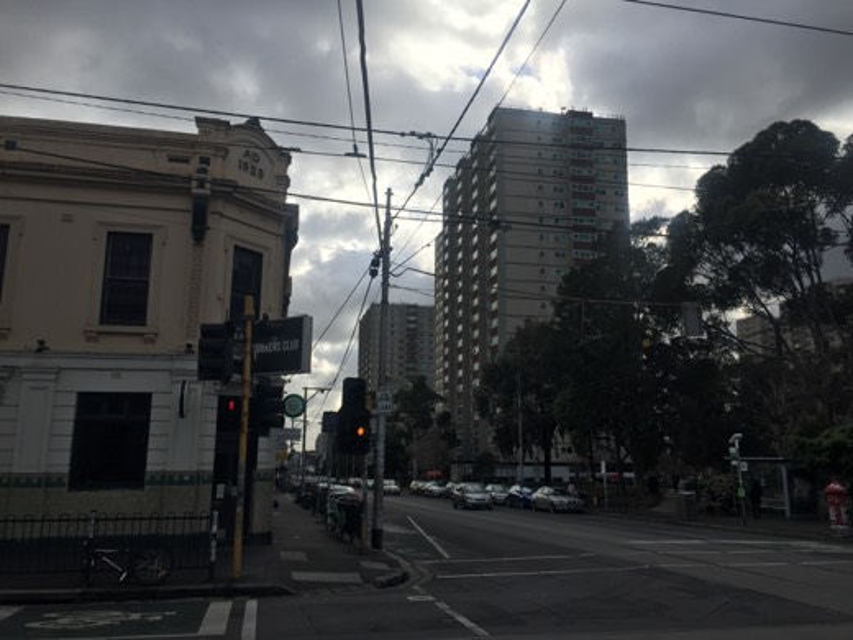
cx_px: 426
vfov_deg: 48.2
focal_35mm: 29
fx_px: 715
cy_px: 320
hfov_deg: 61.7
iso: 32
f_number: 2.2
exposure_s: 1/2083
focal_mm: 4.15
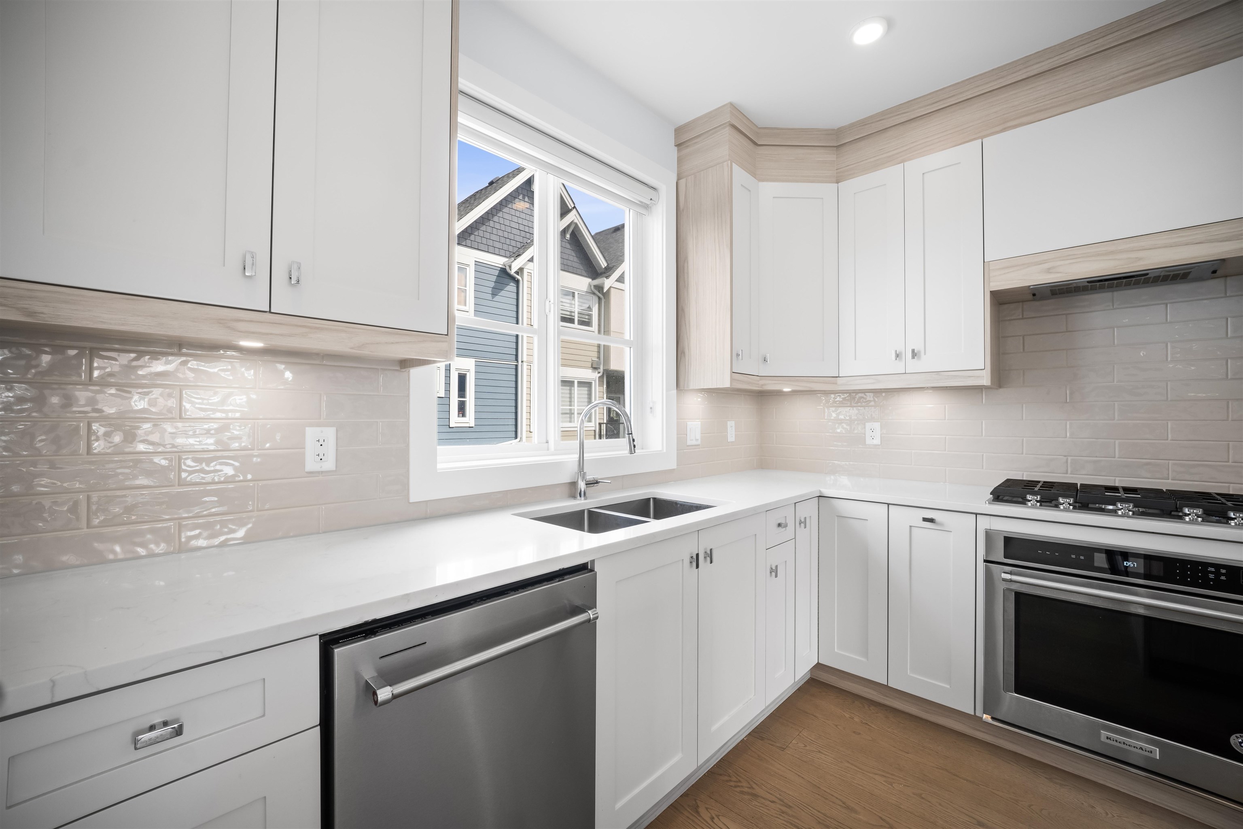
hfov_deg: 106.3
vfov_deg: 83.3
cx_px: 622
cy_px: 414
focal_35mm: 14
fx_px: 466
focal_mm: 9
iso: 250
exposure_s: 1/40
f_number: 9
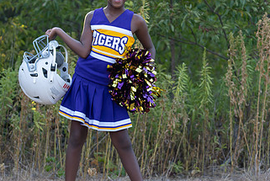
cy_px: 66
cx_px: 112
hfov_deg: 15.6
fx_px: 984
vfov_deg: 10.5
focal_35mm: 131
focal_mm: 70
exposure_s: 1/320
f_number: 2.8
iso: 200
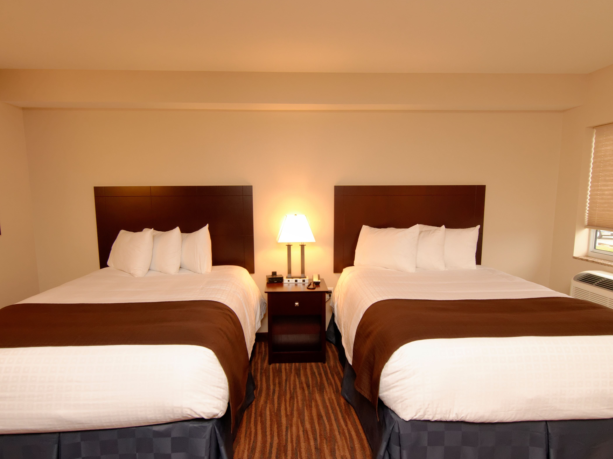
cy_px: 229
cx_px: 296
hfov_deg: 86.0
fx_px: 329
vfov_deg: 69.9
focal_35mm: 19
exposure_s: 1/60
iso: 1100
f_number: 5.6
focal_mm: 11
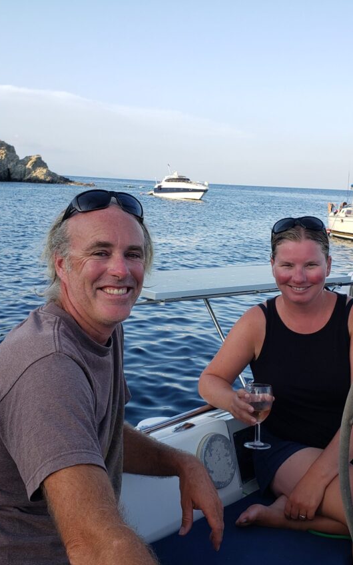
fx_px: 600
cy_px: 289
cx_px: 198
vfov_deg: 50.4
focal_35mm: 39
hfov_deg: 32.7
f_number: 2.4
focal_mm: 4.3
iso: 50
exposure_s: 1/415
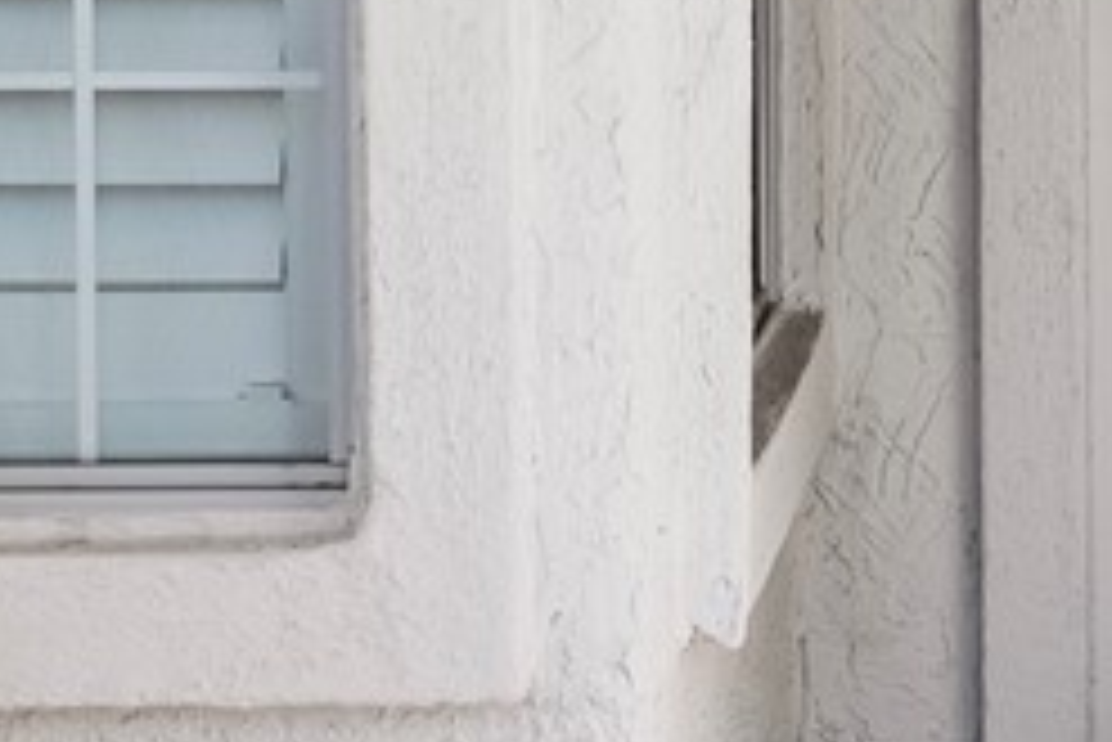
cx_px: 1119
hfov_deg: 15.2
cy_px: -310
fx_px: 4080
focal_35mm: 132
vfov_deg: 10.1
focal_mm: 20
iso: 320
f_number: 4.5
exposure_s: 1/125
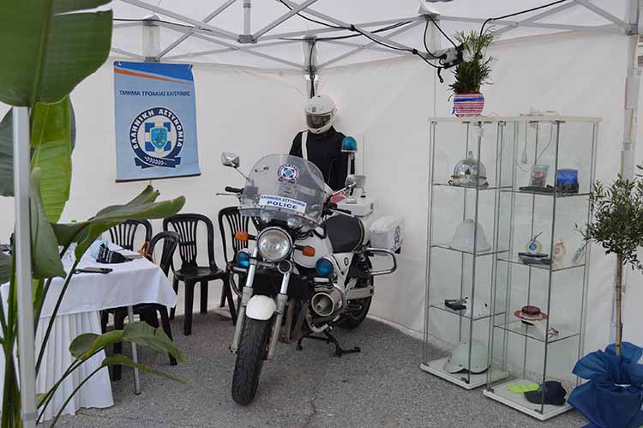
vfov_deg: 38.3
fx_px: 616
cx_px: 322
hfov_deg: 55.1
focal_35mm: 34
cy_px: 214
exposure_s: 1/125
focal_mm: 23
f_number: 5.6
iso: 400
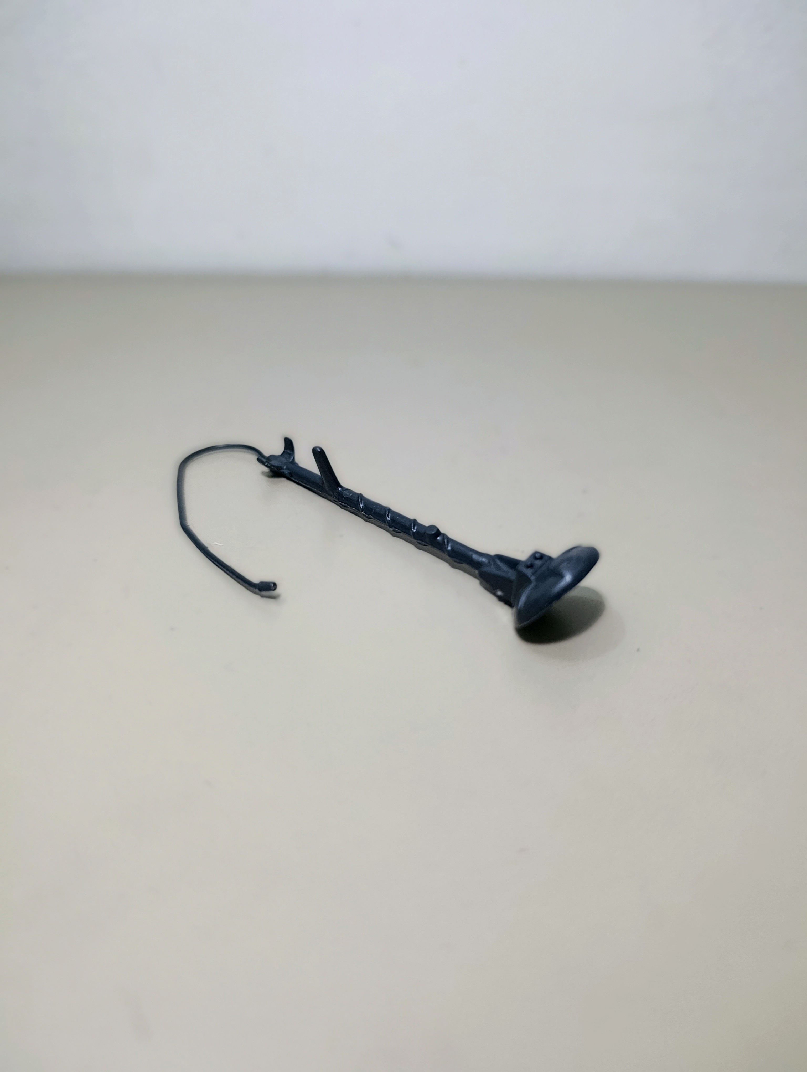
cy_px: 536
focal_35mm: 23
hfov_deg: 59.0
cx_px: 404
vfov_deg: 73.8
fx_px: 713
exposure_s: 1/50
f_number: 1.65
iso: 978
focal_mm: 6.11
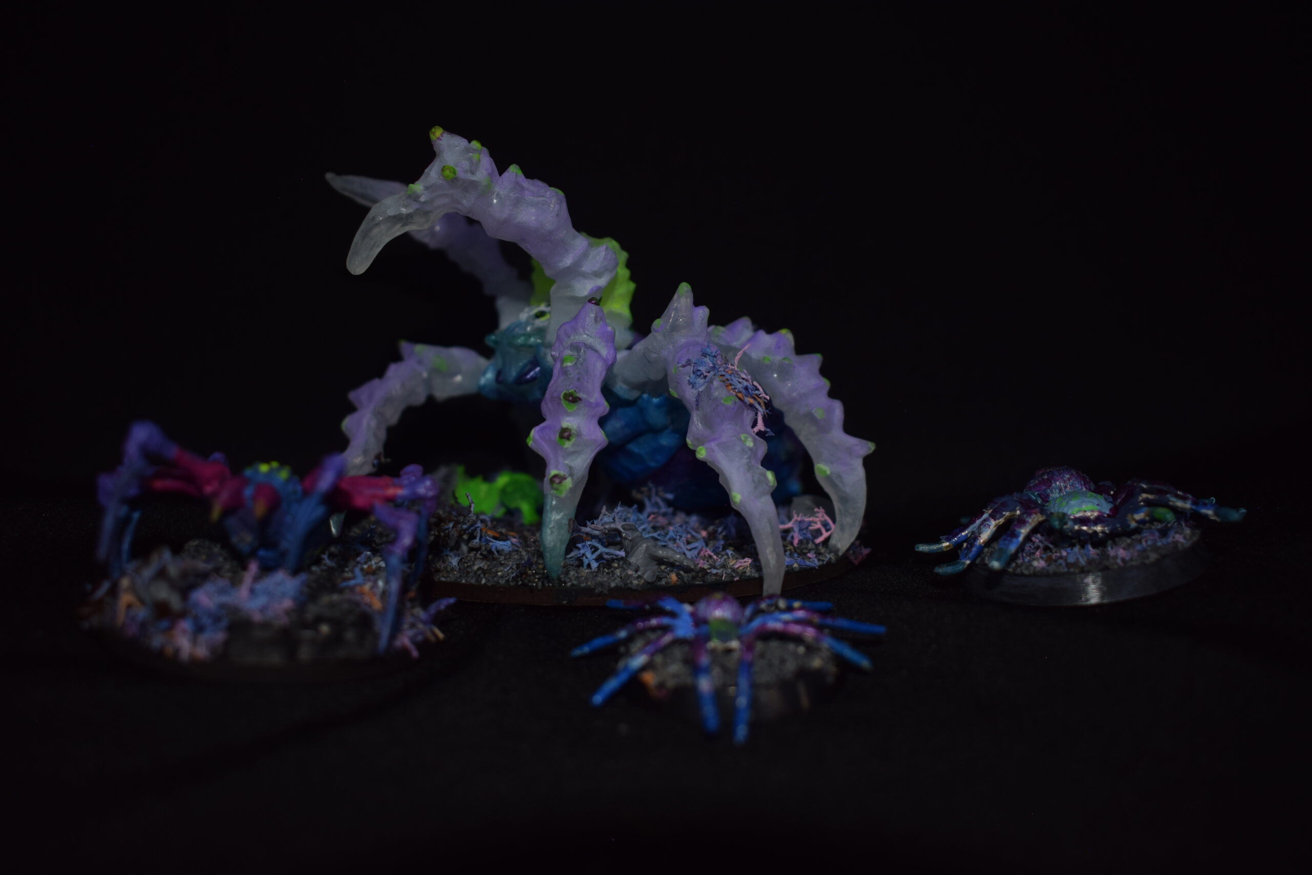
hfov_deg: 51.3
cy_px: 438
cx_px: 656
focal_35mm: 38
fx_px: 1367
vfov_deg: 35.5
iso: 200
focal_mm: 25
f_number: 4
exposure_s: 1/30
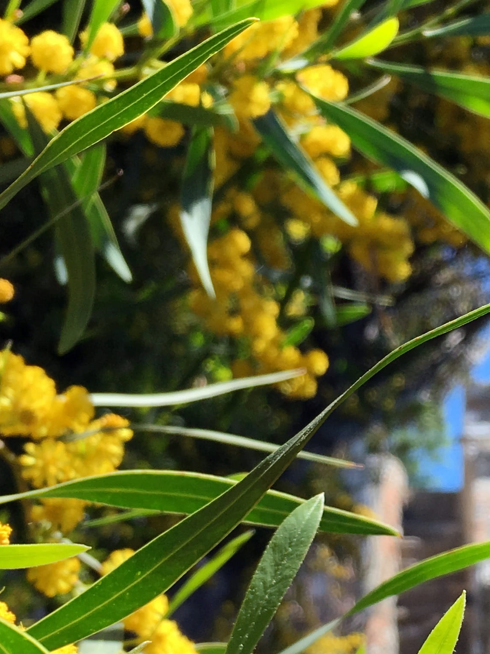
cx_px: 490
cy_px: 459
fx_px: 1453
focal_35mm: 77
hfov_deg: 18.6
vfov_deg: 25.1
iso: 25
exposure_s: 1/999
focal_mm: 4.15
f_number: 2.2
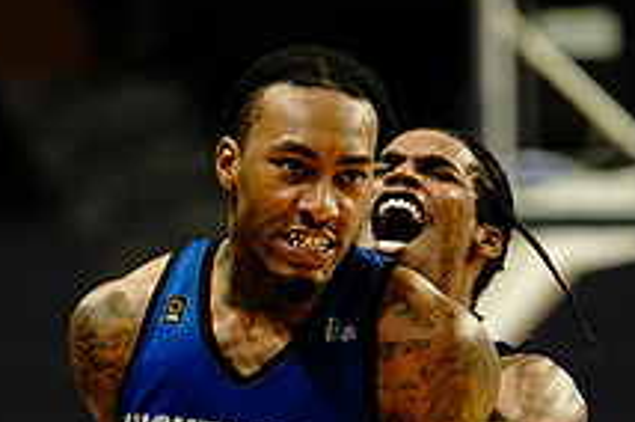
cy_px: 559
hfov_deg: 3.8
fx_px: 9563
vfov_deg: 2.5
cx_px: 389
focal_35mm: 543
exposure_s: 1/1600
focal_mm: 200
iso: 5000
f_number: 2.8
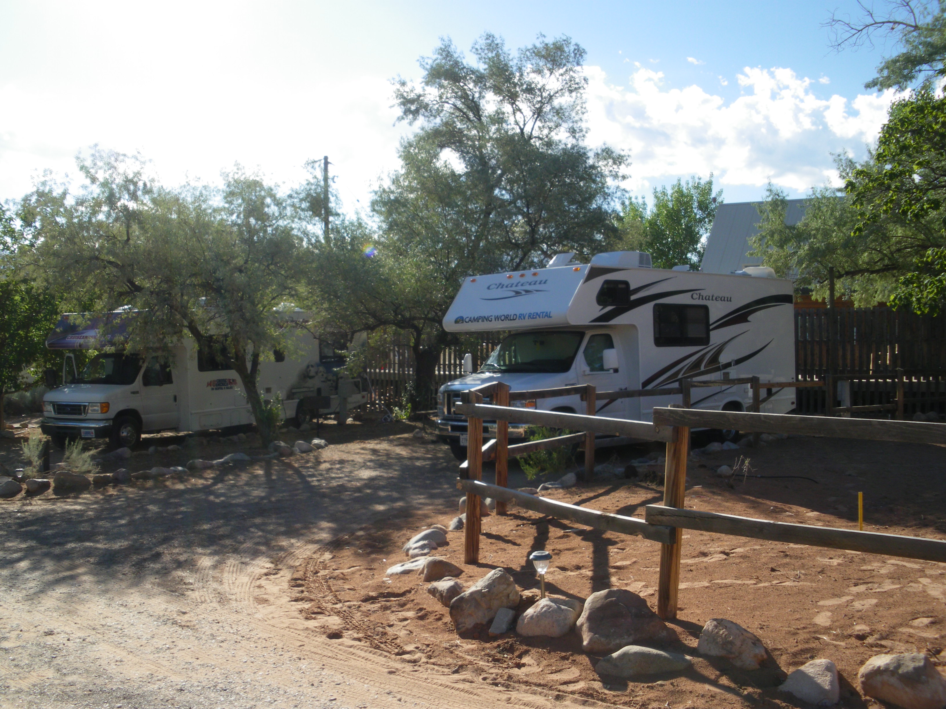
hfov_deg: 51.4
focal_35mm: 36
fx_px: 984
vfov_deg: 39.7
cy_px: 354
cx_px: 473
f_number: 5.4
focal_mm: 6.3
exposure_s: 1/200
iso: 64
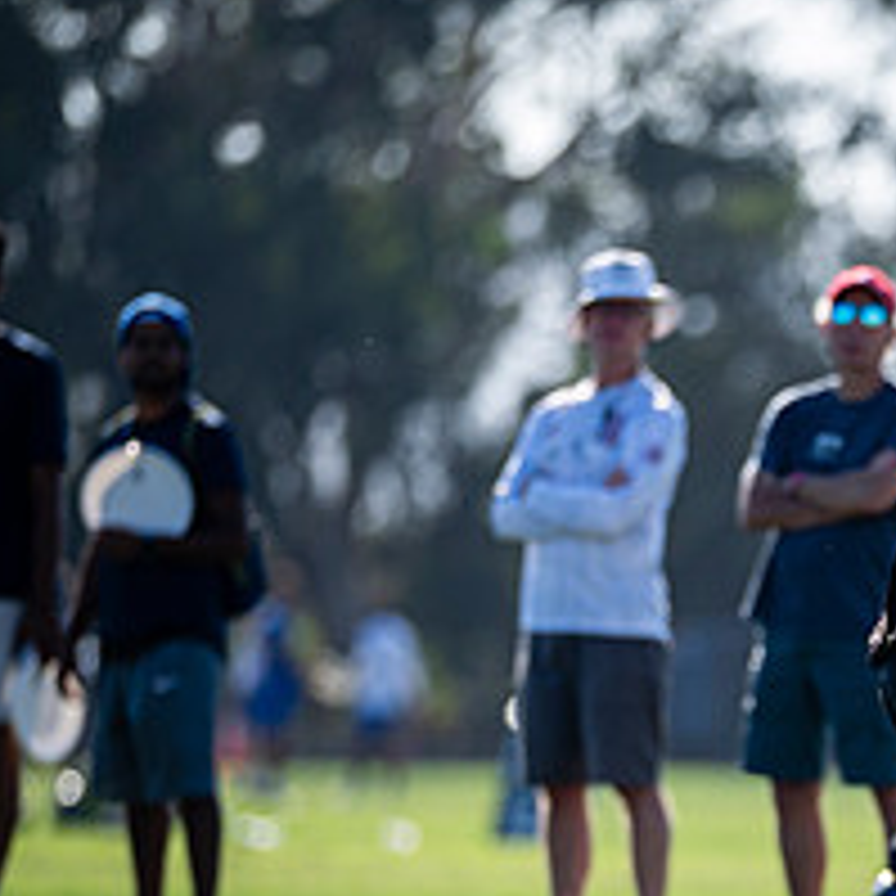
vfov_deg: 2.9
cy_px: 840
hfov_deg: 2.9
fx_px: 17453
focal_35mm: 596
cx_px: 1117
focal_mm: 240
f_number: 3.2
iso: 125
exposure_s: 1/1250
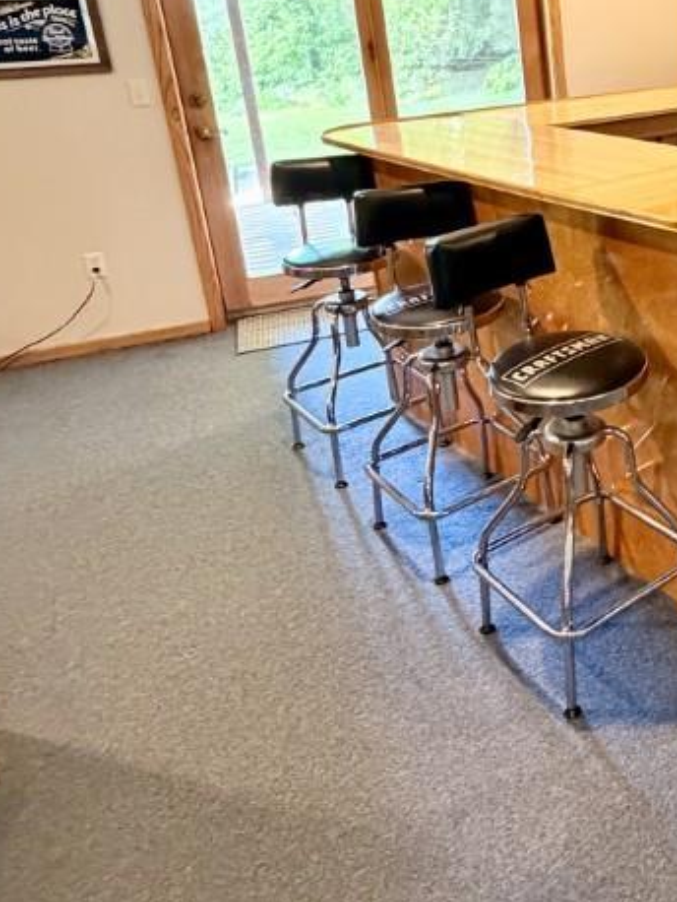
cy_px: 244
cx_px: 710
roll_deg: +1.1
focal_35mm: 33
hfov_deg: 37.3
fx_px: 860
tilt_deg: -16.1
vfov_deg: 53.2
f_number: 2.2
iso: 640
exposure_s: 1/60
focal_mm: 2.22
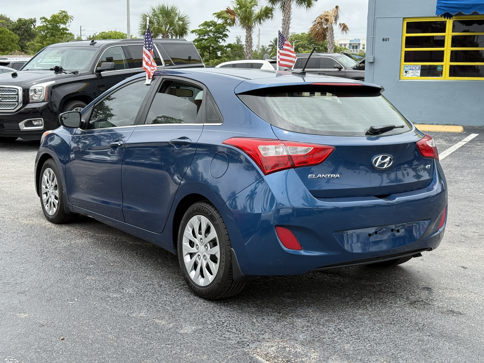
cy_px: 182
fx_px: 671
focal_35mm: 48
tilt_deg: -8.1
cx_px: 242
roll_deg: -0.6
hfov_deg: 39.7
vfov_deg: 30.3
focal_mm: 6.76
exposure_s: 1/1931
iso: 64
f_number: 1.78
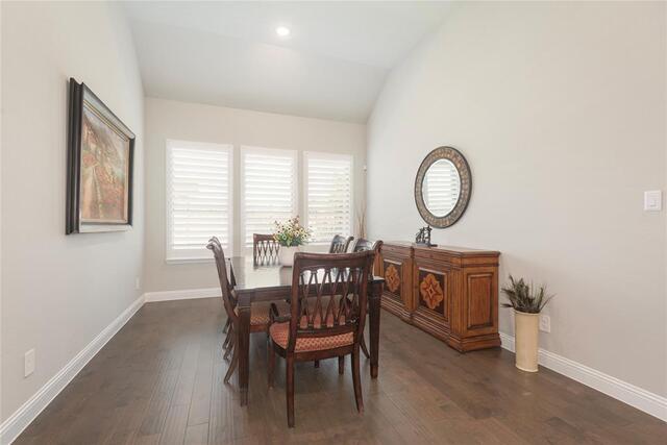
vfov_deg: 73.8
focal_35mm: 16
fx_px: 296
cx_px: 334
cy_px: 222
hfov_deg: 96.7
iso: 100
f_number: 7.1
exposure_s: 1/2
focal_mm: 16
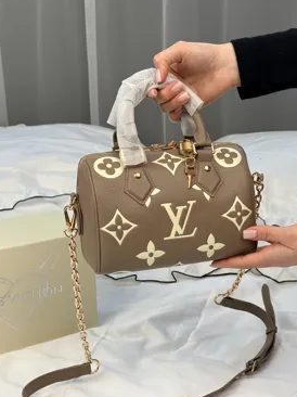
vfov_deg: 30.7
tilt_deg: -19.7
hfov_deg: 23.3
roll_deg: +0.0
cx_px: 153
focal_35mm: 63
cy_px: 220
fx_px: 722
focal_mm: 6.76
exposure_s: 1/719
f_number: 1.78
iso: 80
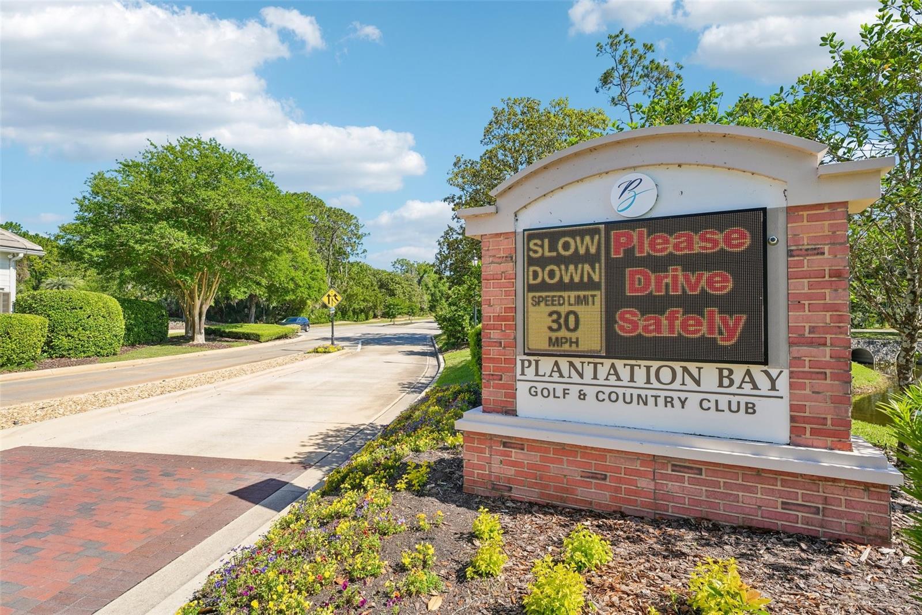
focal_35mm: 18
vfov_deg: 66.5
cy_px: 308
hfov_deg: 89.1
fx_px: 469
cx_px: 461
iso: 100
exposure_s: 1/40
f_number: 11
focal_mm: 18.3
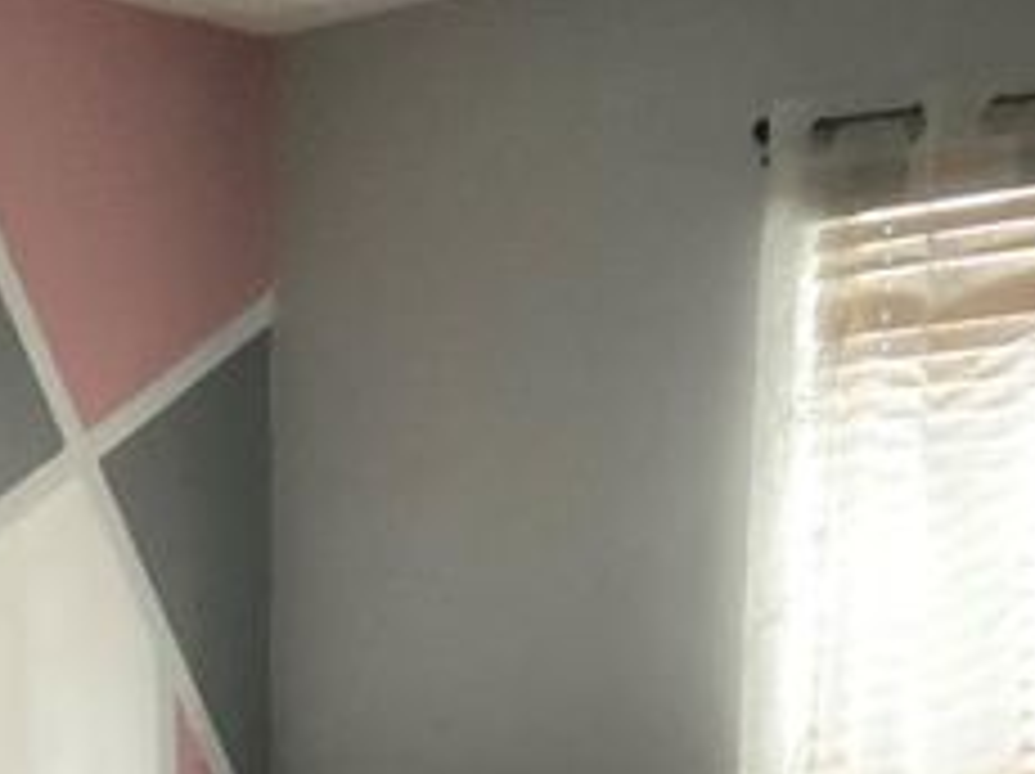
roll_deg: +0.8
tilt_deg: -6.1
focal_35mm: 89
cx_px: -43
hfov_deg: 21.1
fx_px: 2658
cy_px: 963
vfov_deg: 15.8
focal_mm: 3
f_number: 1.8
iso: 500
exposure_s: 1/30
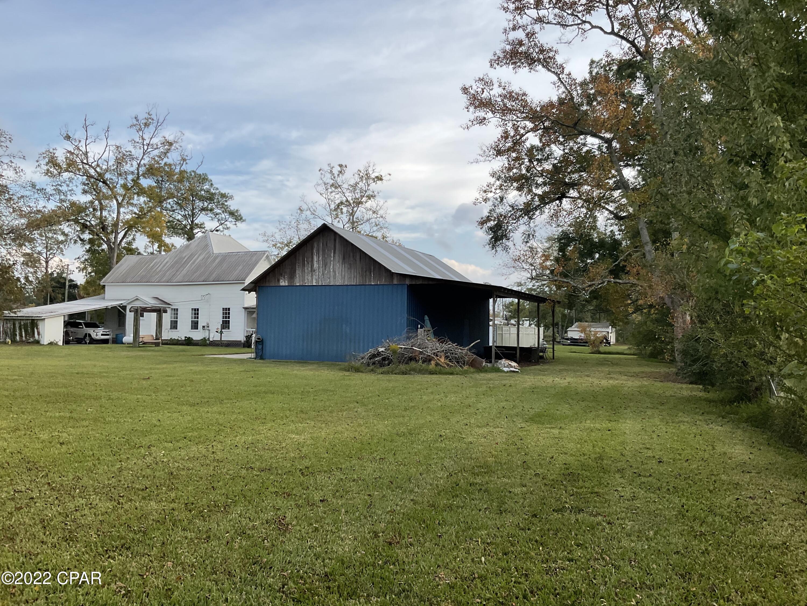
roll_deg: -1.3
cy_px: 303
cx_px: 404
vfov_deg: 48.2
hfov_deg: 61.7
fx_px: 676
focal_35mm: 29
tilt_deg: +3.2
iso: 16
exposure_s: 1/770
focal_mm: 3
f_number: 1.8
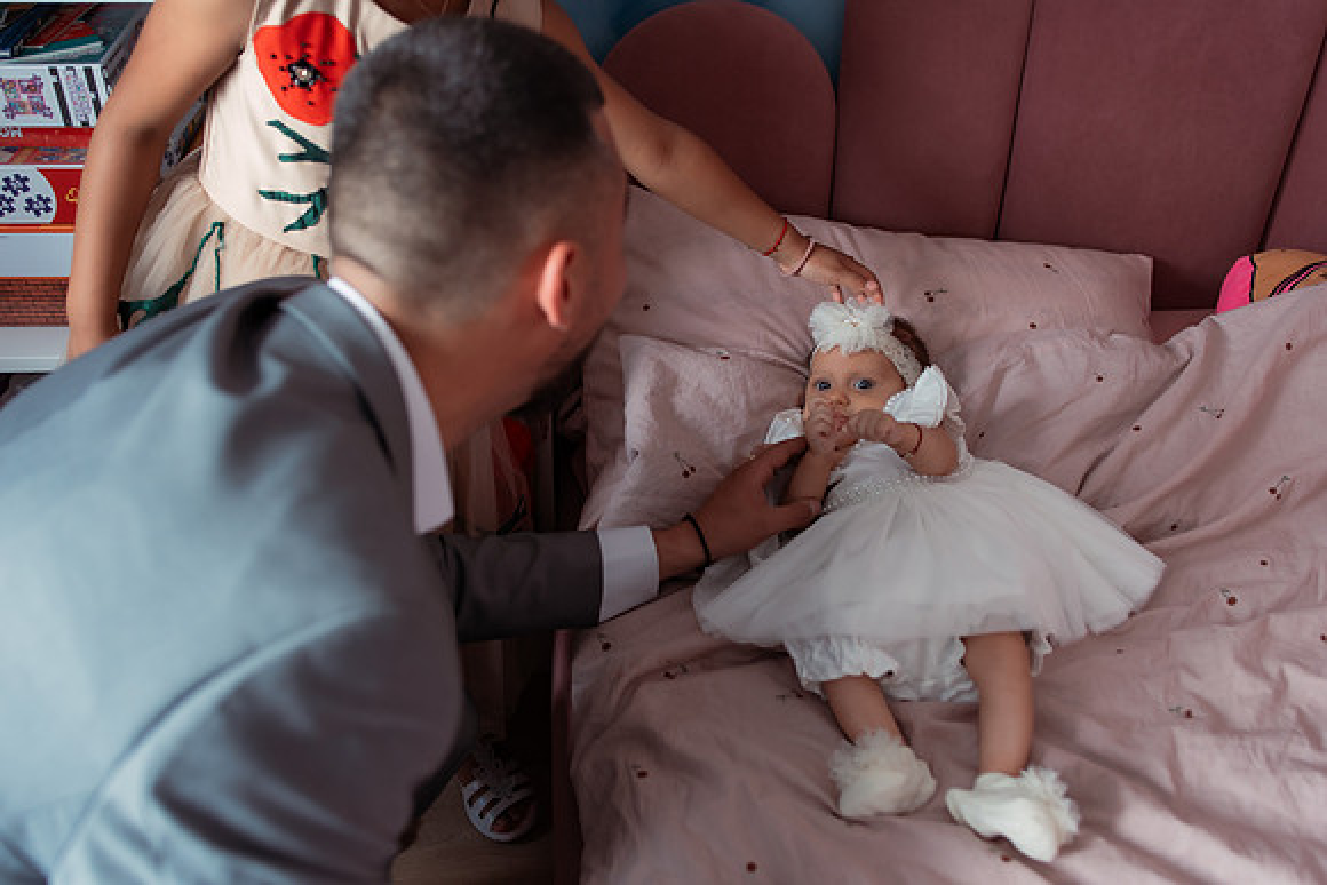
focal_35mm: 35
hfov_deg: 54.4
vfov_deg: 37.9
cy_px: 442
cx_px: 664
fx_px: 1290
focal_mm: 35
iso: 400
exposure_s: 1/200
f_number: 3.2
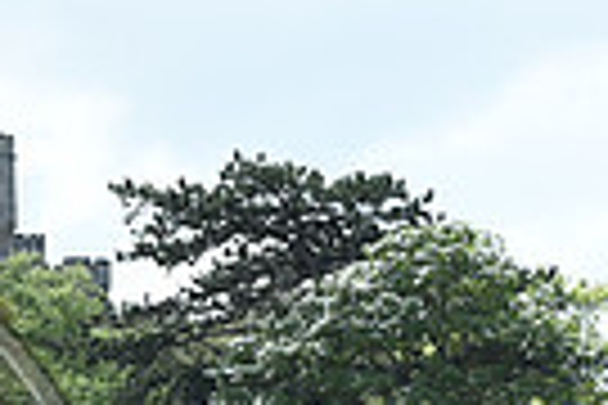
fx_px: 6654
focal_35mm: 394
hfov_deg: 5.2
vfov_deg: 3.5
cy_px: 576
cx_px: -387
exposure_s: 1/1250
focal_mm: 92
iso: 280
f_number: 5
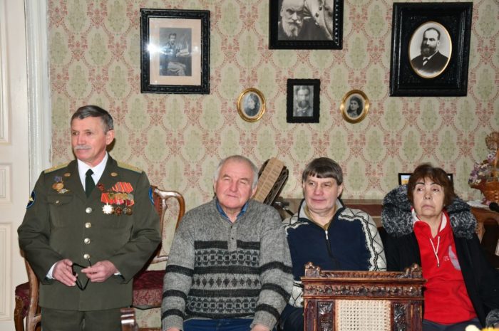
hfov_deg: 30.1
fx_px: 928
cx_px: 250
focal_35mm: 67
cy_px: 166
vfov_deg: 20.3
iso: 800
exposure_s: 1/60
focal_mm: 45
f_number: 4.8
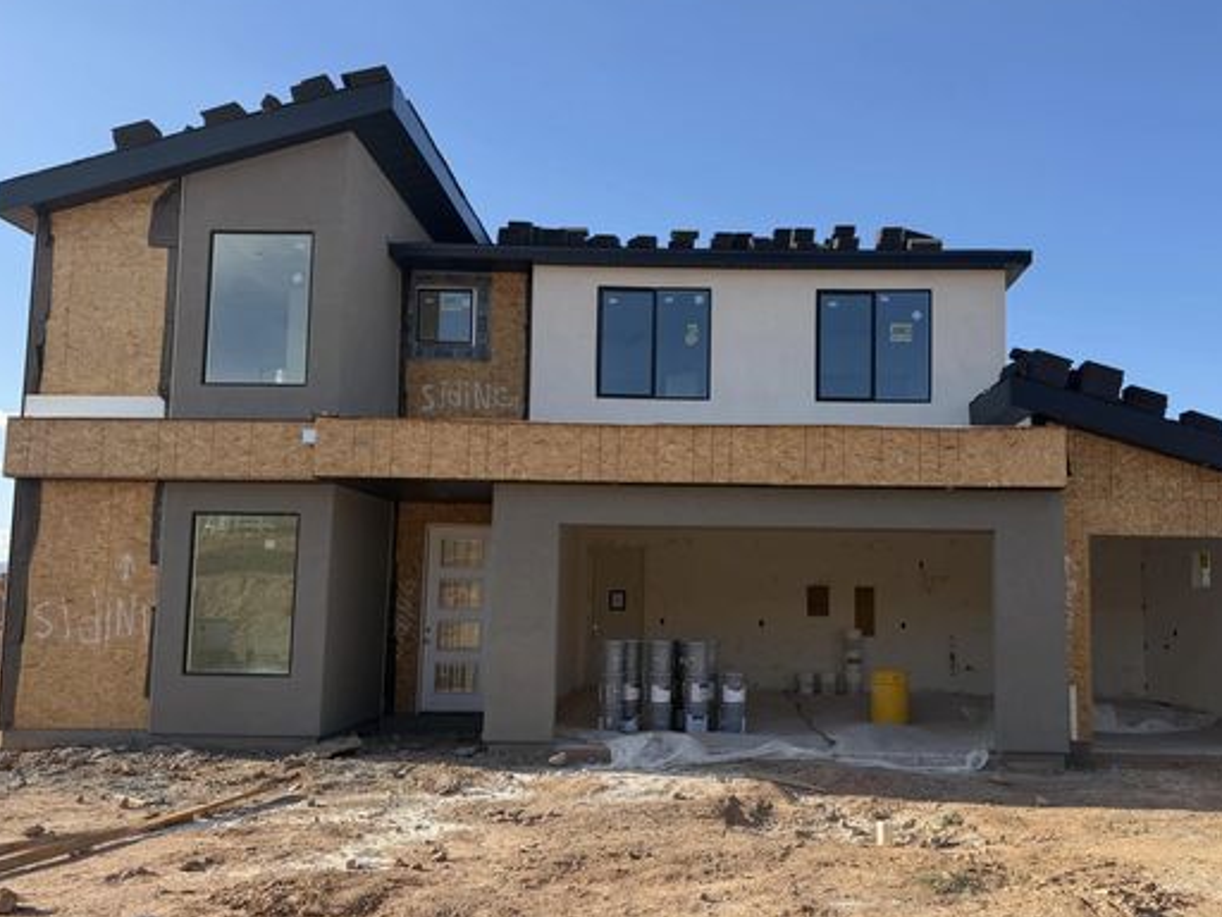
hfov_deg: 59.7
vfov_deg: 46.7
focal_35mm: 30
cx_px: 702
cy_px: 501
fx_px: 1059
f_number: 1.78
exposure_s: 1/2445
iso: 80
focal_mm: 6.76
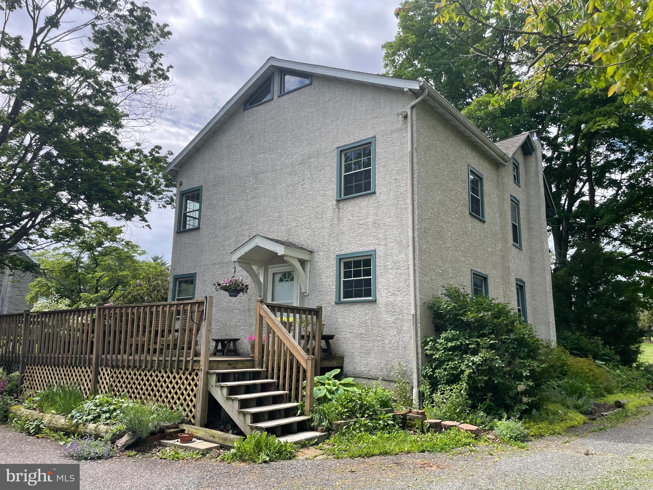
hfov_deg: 67.3
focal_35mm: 26
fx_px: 490
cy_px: 245
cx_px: 326
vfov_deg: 53.1
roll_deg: -0.6
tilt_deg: +12.4
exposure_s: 1/1770
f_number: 1.6
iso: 32
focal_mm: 4.2
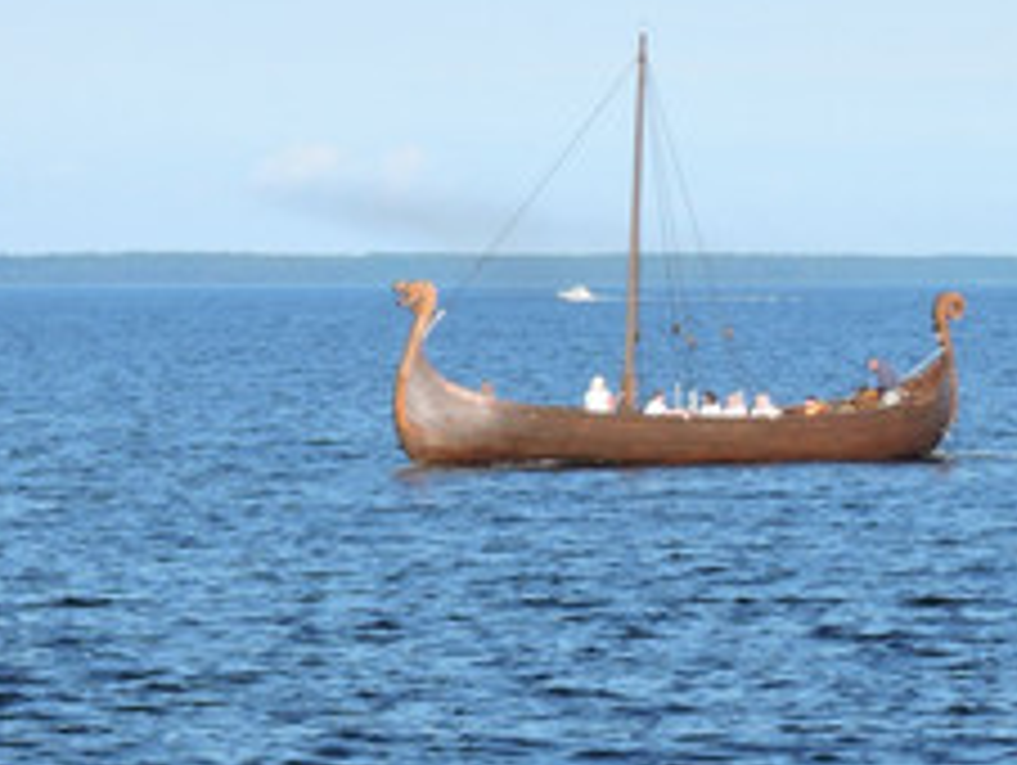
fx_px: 8735
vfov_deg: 5.0
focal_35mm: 297
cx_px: 1382
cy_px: 423
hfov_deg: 6.6
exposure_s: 1/400
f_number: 4.8
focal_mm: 18.8
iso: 100
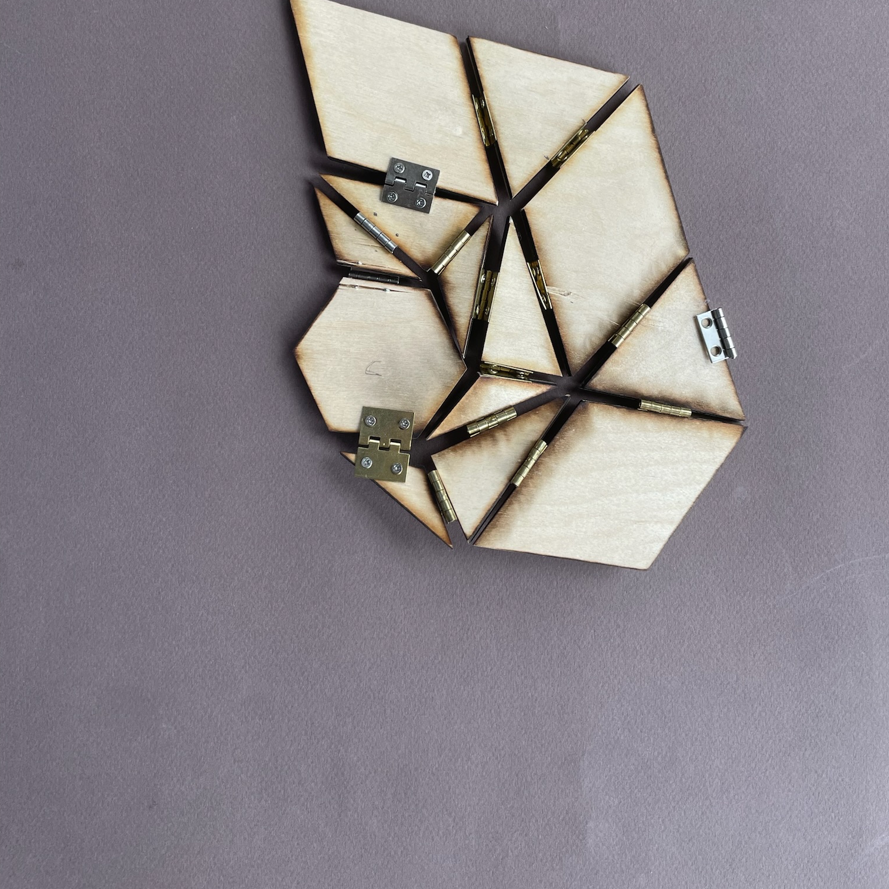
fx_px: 901
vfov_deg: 51.6
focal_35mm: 31
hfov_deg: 52.5
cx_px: 448
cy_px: 302
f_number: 1.6
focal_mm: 4.2
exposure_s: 1/287
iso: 32
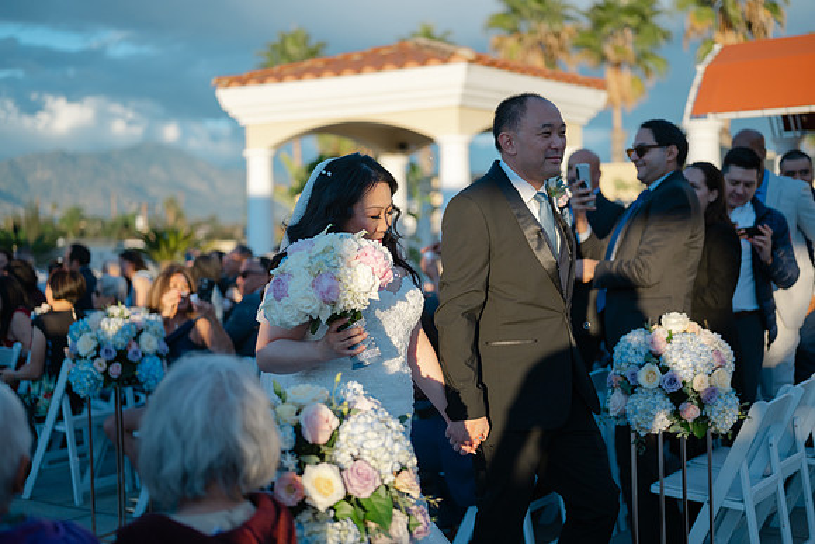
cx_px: 408
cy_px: 272
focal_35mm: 50
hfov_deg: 39.6
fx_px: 1132
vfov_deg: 27.0
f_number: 1.8
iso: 64
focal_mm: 50
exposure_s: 1/2000
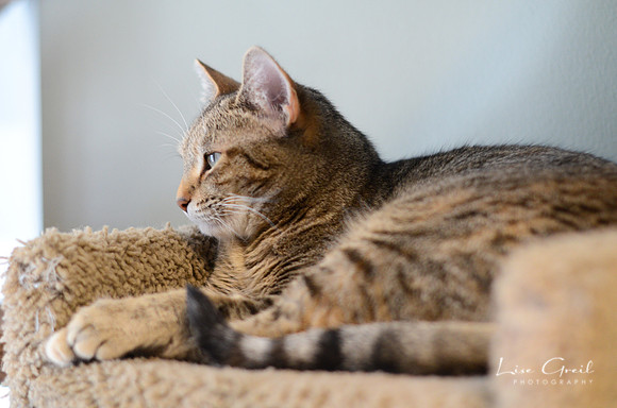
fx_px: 1283
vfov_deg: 18.1
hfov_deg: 27.0
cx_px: 308
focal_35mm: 75
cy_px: 204
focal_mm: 50
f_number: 2
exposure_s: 1/250
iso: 1250
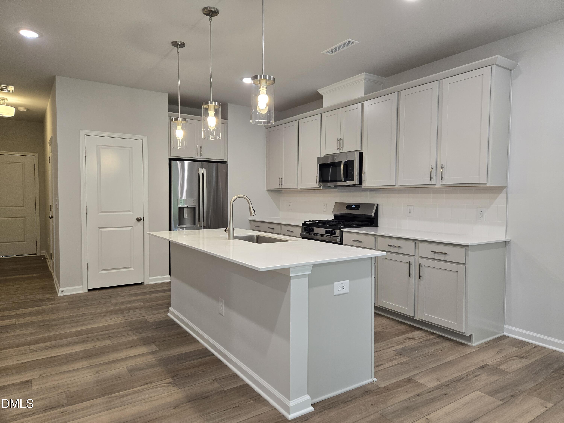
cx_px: 282
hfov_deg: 73.9
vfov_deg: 58.9
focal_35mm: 23
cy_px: 212
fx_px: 375
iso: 160
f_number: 1.8
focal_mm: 5.4
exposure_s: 1/120
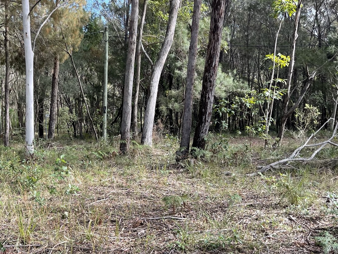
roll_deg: -0.8
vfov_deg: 29.6
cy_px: 204
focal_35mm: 48
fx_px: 469
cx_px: 107
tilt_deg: -16.4
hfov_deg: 39.1
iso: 32
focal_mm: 5.1
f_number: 1.6
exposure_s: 1/368
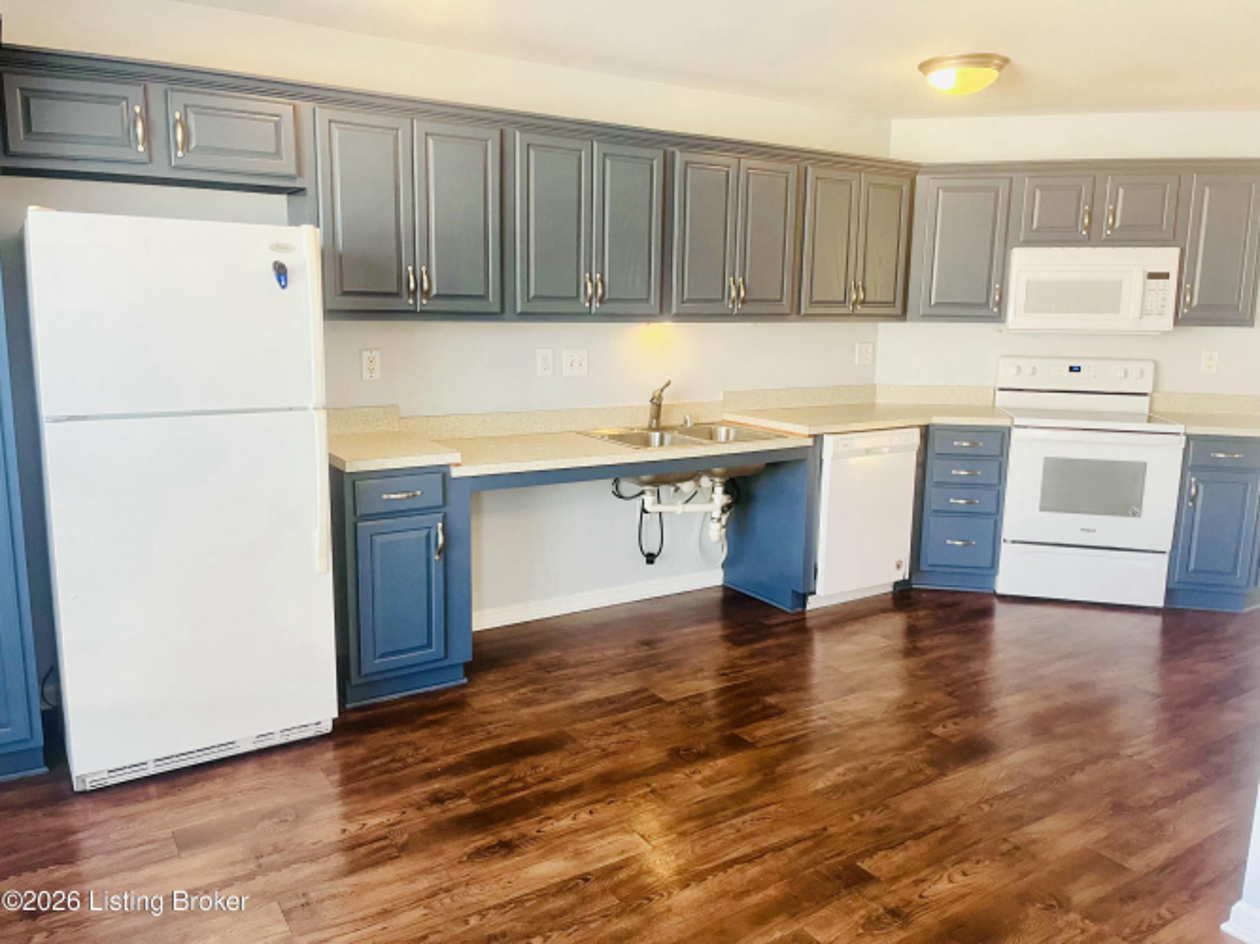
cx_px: 630
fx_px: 946
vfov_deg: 53.0
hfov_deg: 67.3
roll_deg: -0.5
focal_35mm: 26
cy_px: 472
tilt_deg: -9.2
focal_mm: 5.1
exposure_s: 1/60
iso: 100
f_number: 1.6
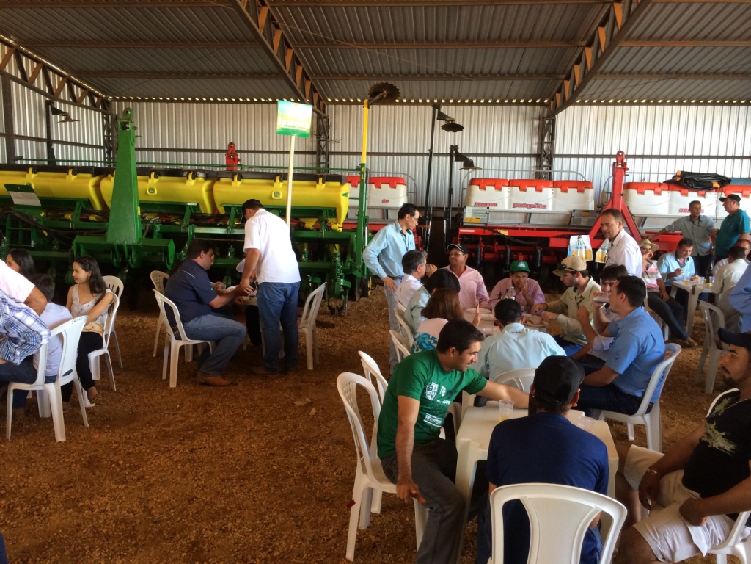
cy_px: 282
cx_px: 376
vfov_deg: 46.8
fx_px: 651
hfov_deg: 60.0
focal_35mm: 30
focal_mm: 4.12
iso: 64
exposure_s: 1/30
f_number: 2.2
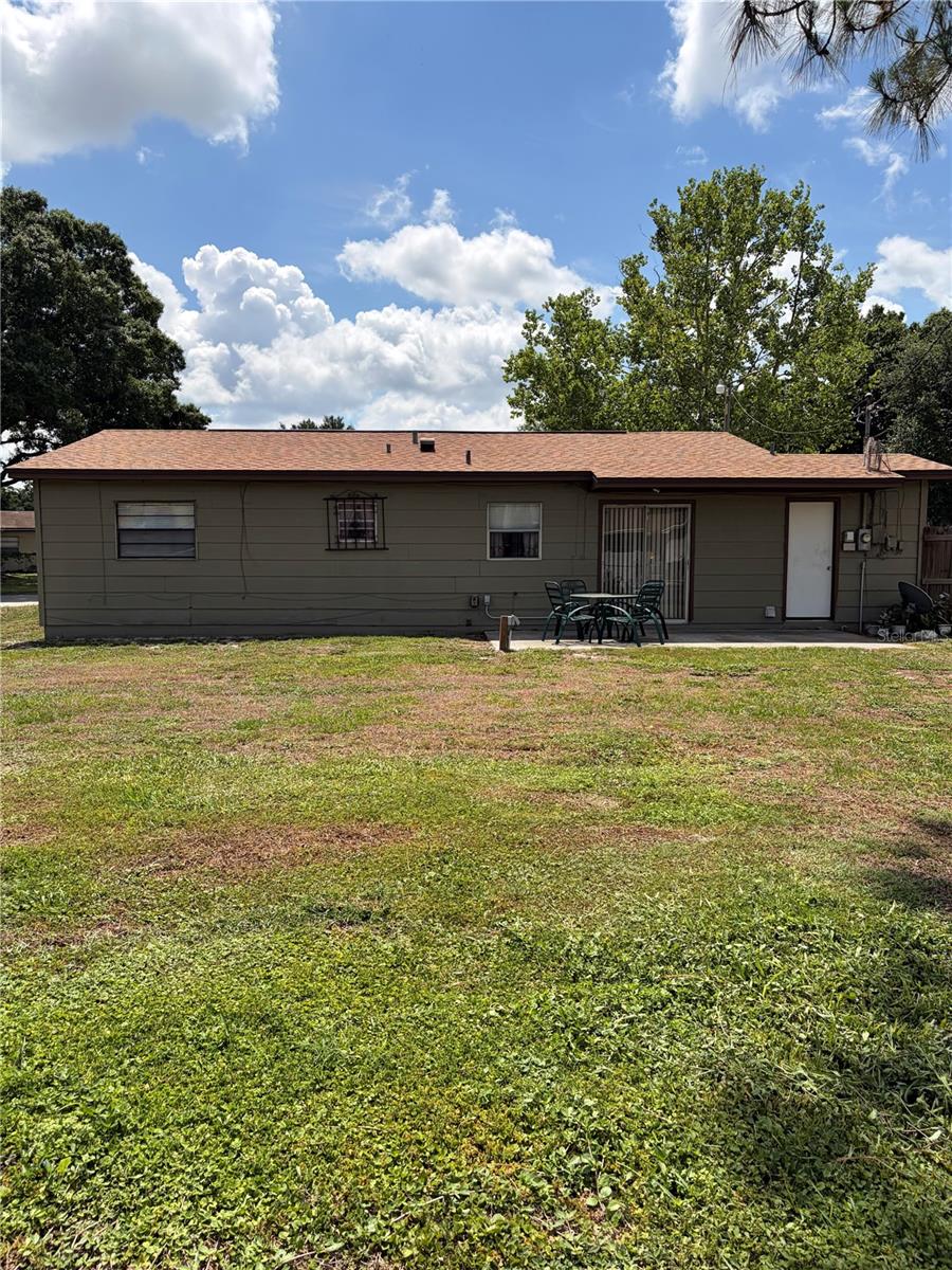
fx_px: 953
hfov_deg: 53.1
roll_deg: -0.3
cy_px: 635
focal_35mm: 26
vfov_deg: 67.3
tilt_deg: -4.2
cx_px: 476
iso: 50
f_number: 1.6
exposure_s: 1/5348
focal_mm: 5.96
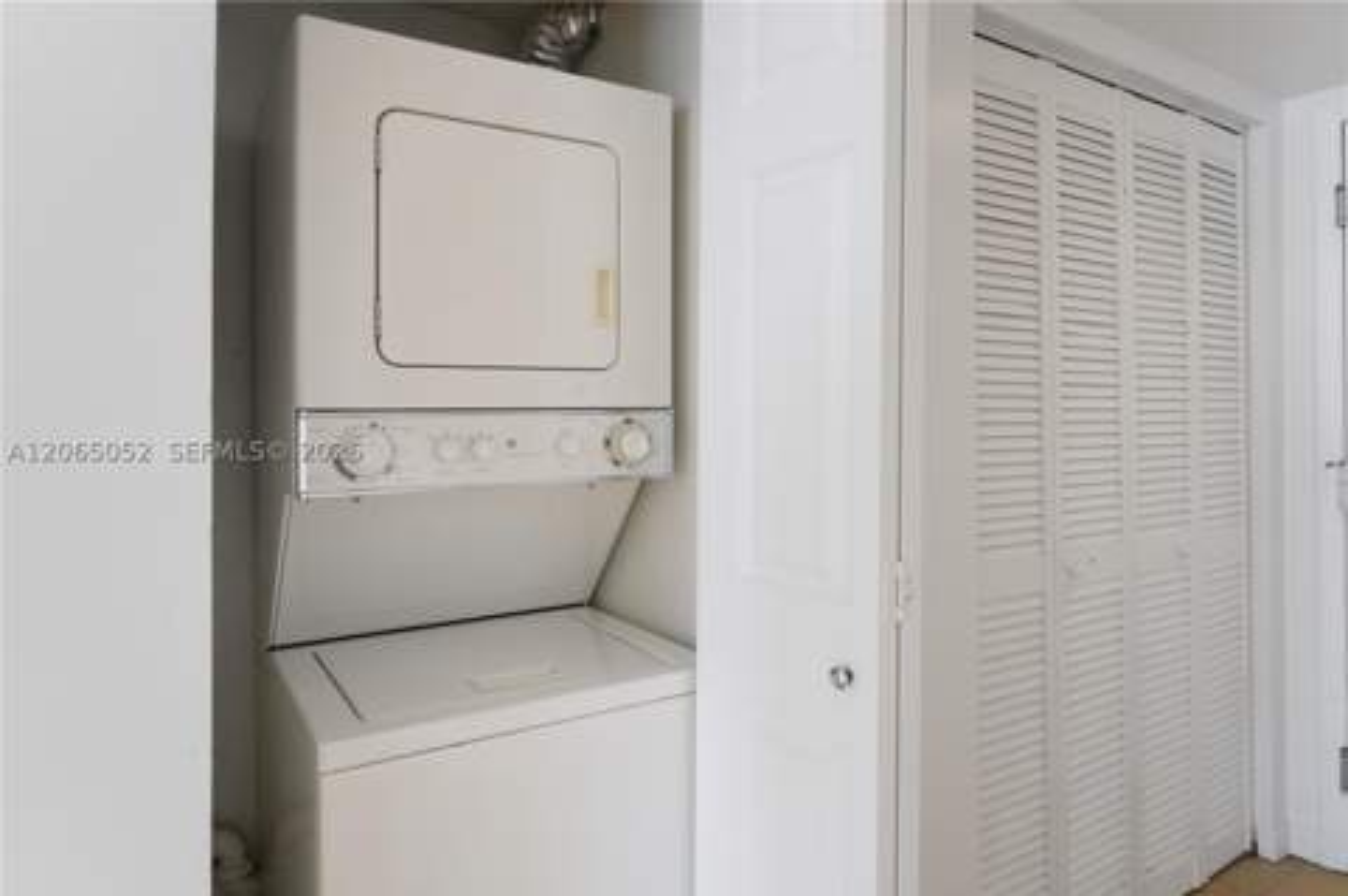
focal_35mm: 14
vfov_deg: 81.1
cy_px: 448
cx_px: 674
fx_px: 524
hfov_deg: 104.3
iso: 800
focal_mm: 14
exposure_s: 1/30
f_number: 9
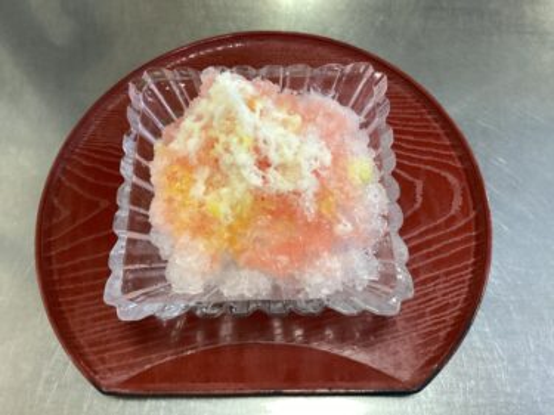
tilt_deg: -67.1
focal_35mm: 31
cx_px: 277
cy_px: 208
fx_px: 496
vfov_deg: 45.4
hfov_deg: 58.4
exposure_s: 1/50
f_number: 2.4
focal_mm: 3.3
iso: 250
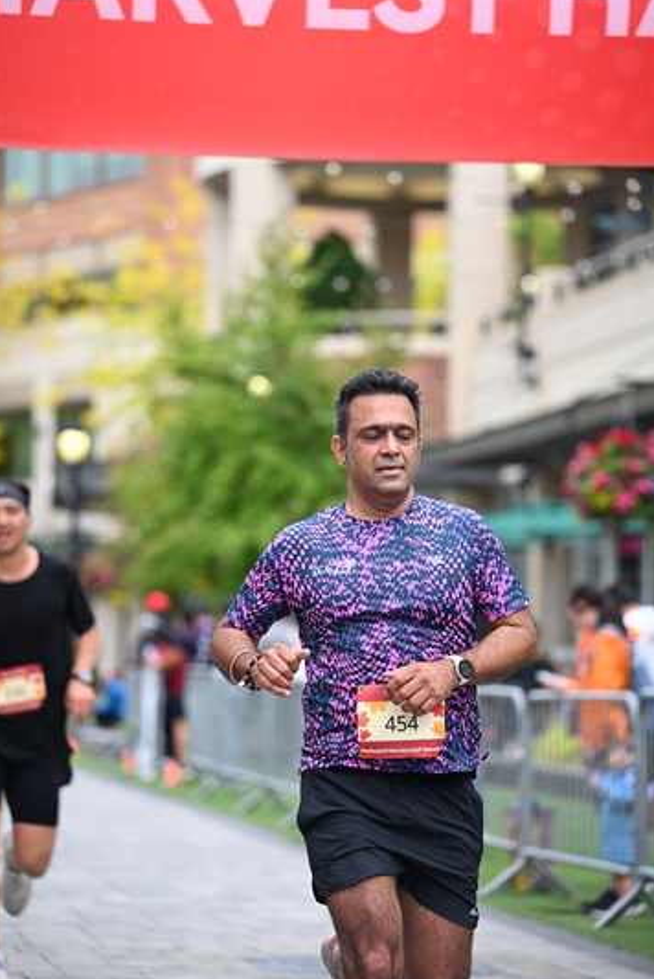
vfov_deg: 15.9
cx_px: 330
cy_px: 500
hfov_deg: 10.6
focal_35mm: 129
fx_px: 3510
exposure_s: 1/1600
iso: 640
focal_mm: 125
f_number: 2.8
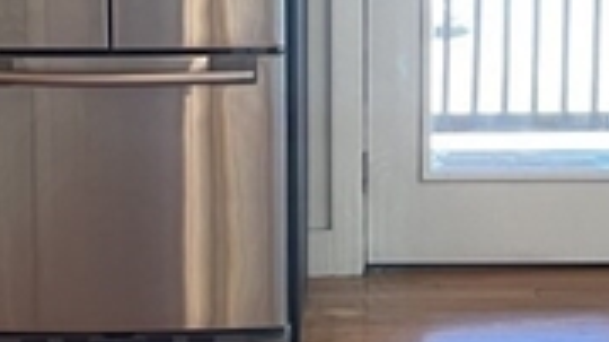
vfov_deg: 9.9
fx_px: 1953
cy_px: 20
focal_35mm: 121
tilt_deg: -6.4
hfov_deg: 17.7
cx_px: 423
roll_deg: -0.4
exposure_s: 1/60
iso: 100
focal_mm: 4.2
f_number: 1.6
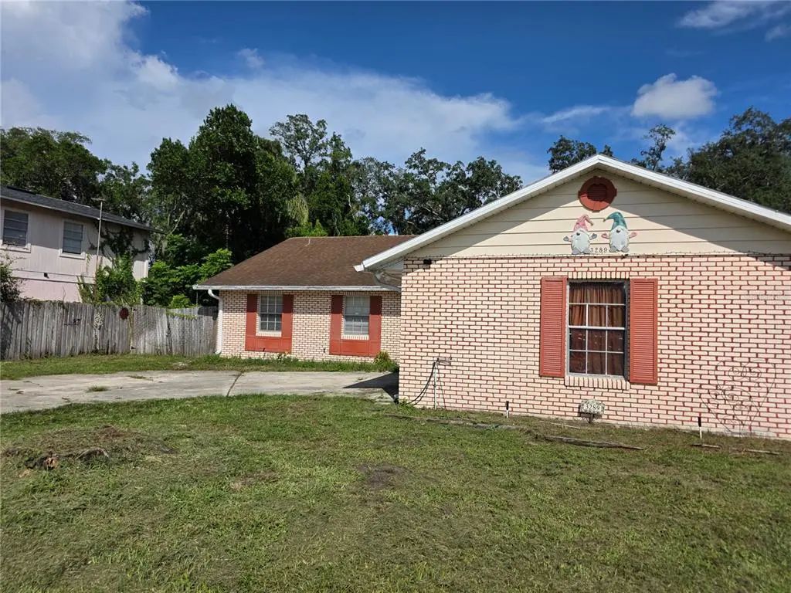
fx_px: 526
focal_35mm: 23
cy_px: 296
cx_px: 396
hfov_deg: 73.9
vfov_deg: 58.9
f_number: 1.7
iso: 50
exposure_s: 1/7944
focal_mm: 6.3
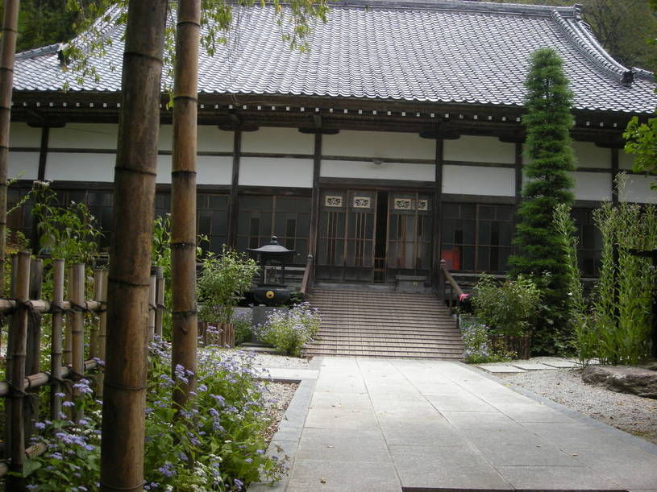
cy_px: 246
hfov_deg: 52.6
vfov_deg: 40.7
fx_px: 664
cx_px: 328
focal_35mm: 35
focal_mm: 5.7
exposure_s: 1/393
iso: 64
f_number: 2.8
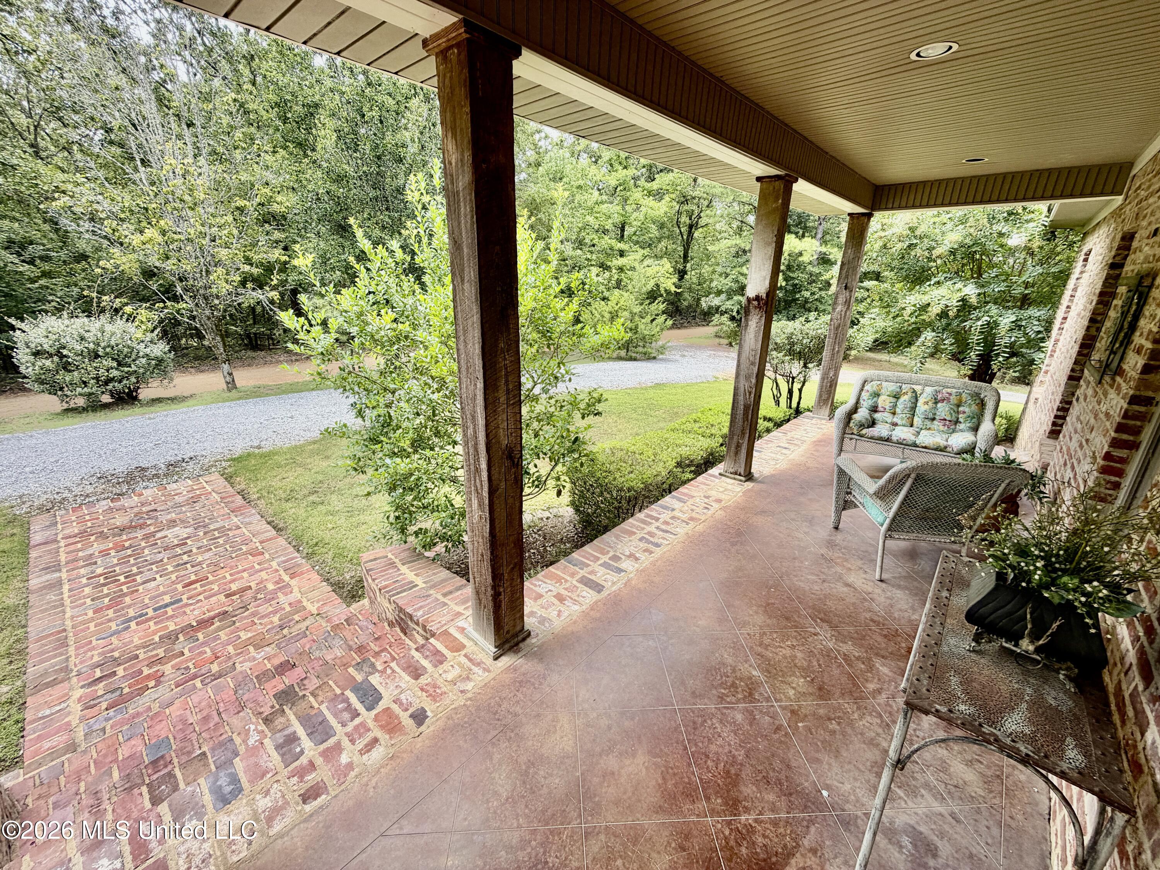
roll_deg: -0.5
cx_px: 580
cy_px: 435
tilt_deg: -17.4
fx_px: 469
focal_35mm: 14
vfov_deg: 85.7
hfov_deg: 102.1
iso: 50
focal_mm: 2.22
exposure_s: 1/502
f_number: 2.2
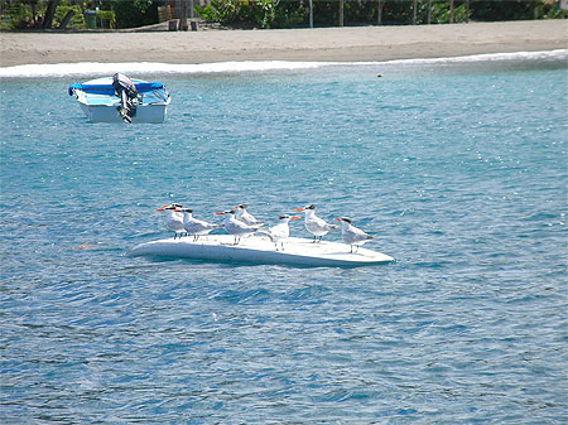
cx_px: 284
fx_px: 4969
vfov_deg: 4.9
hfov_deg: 6.5
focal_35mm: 303
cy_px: 212
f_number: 4.4
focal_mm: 50
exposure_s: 1/510
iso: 50
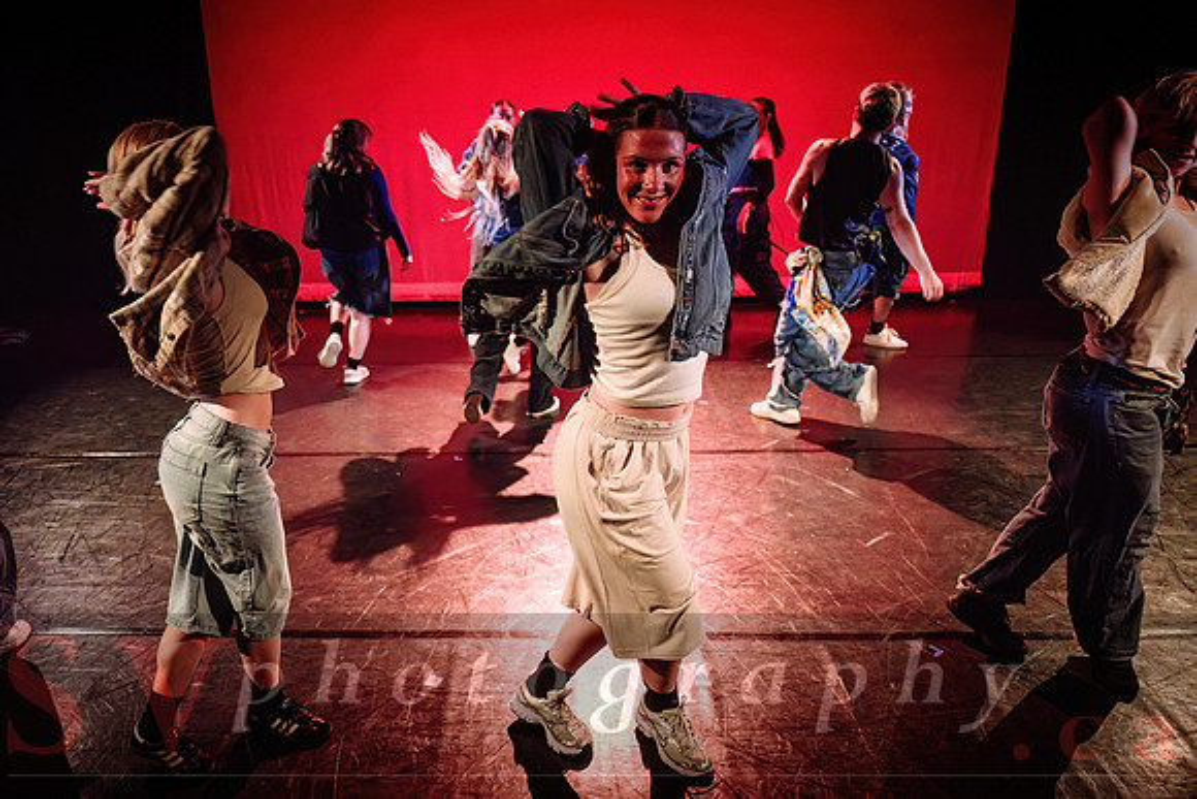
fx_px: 907
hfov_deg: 66.5
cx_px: 517
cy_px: 454
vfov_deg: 47.4
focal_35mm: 27
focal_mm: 24
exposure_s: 1/300
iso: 6400
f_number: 2.8
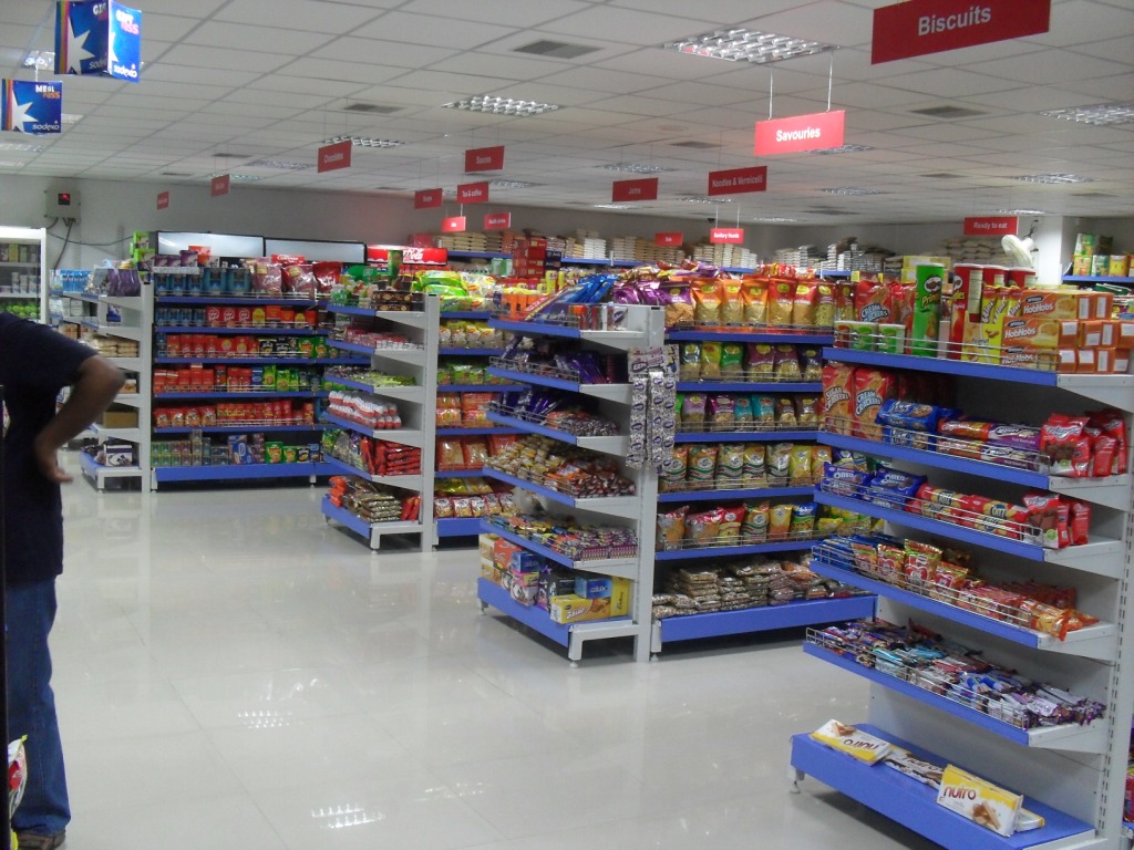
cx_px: 567
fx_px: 1245
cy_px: 425
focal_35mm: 38
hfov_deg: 49.0
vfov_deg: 37.7
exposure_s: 1/45
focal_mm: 6.3
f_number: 2.8
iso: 160
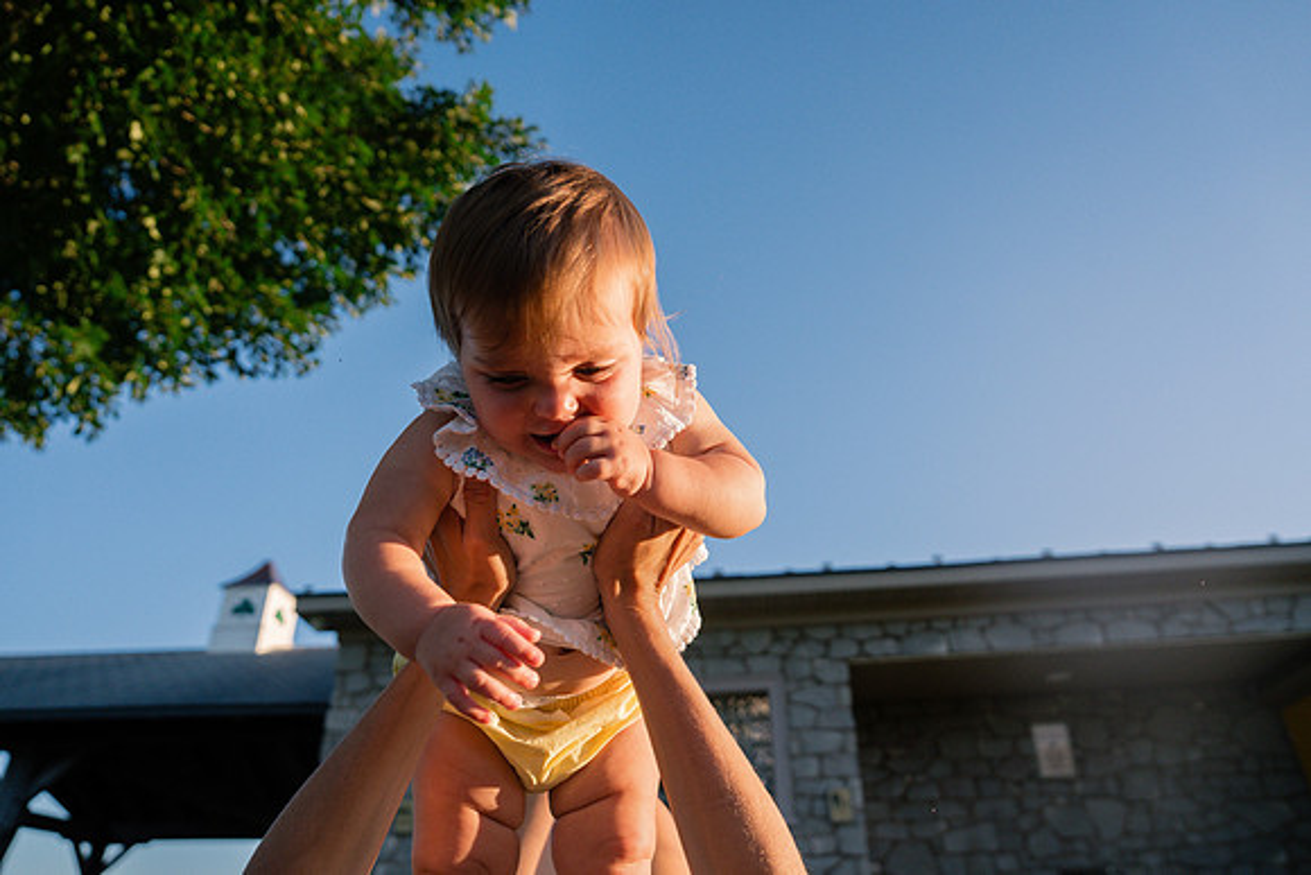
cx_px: 656
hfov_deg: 73.7
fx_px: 874
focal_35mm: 24
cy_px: 438
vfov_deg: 53.2
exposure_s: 1/3200
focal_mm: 24
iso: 400
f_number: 3.5
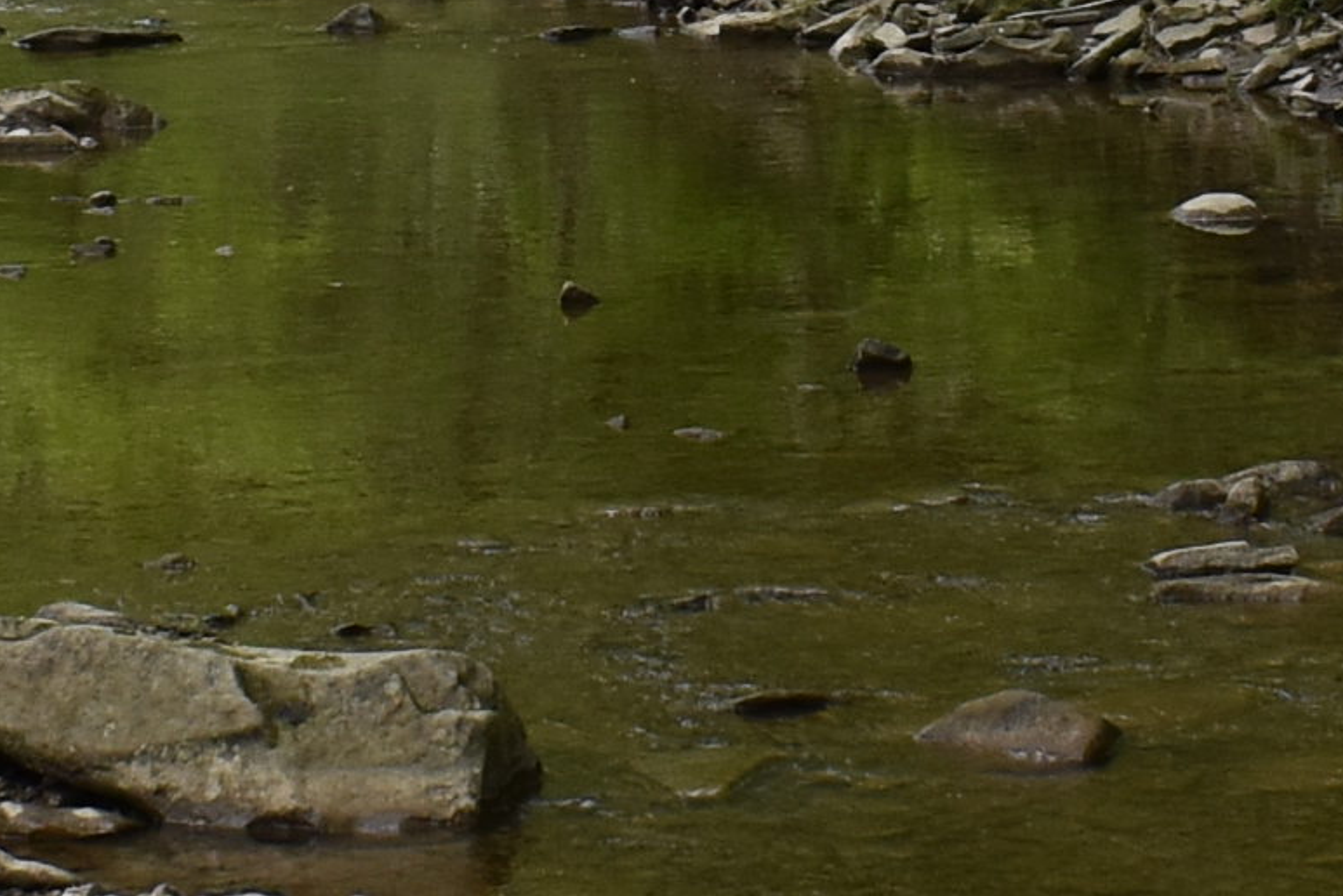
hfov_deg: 13.1
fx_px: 5859
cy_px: -139
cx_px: 646
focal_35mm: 157
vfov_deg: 8.7
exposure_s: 1/200
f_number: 8
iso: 400
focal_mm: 18
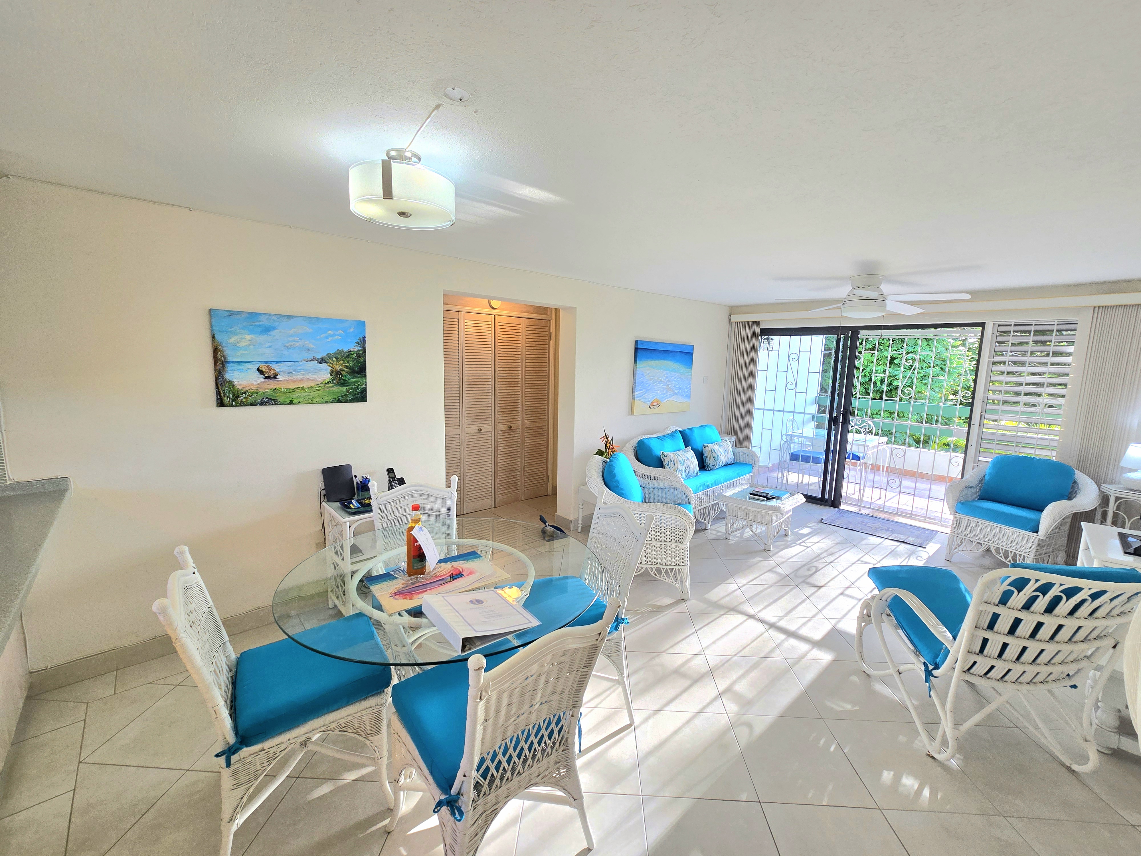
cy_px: 428
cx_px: 570
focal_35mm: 13
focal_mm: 2.2
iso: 50
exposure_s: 1/101
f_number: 2.2
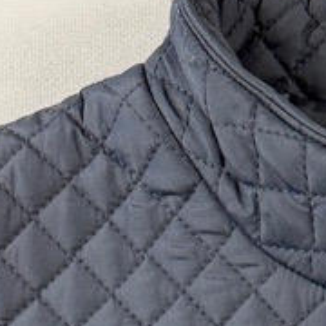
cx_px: 496
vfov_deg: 7.7
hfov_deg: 9.0
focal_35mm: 189
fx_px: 2014
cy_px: 1076
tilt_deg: -73.1
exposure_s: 1/121
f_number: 1.78
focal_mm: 6.76
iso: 100
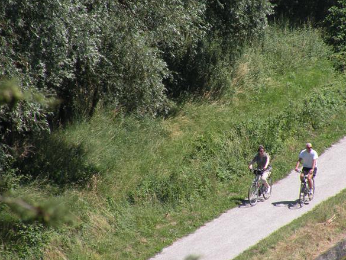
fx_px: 6028
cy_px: 119
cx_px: 211
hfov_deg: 3.3
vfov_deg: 2.5
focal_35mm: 603
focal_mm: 78.1
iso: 64
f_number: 5.6
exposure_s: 1/330
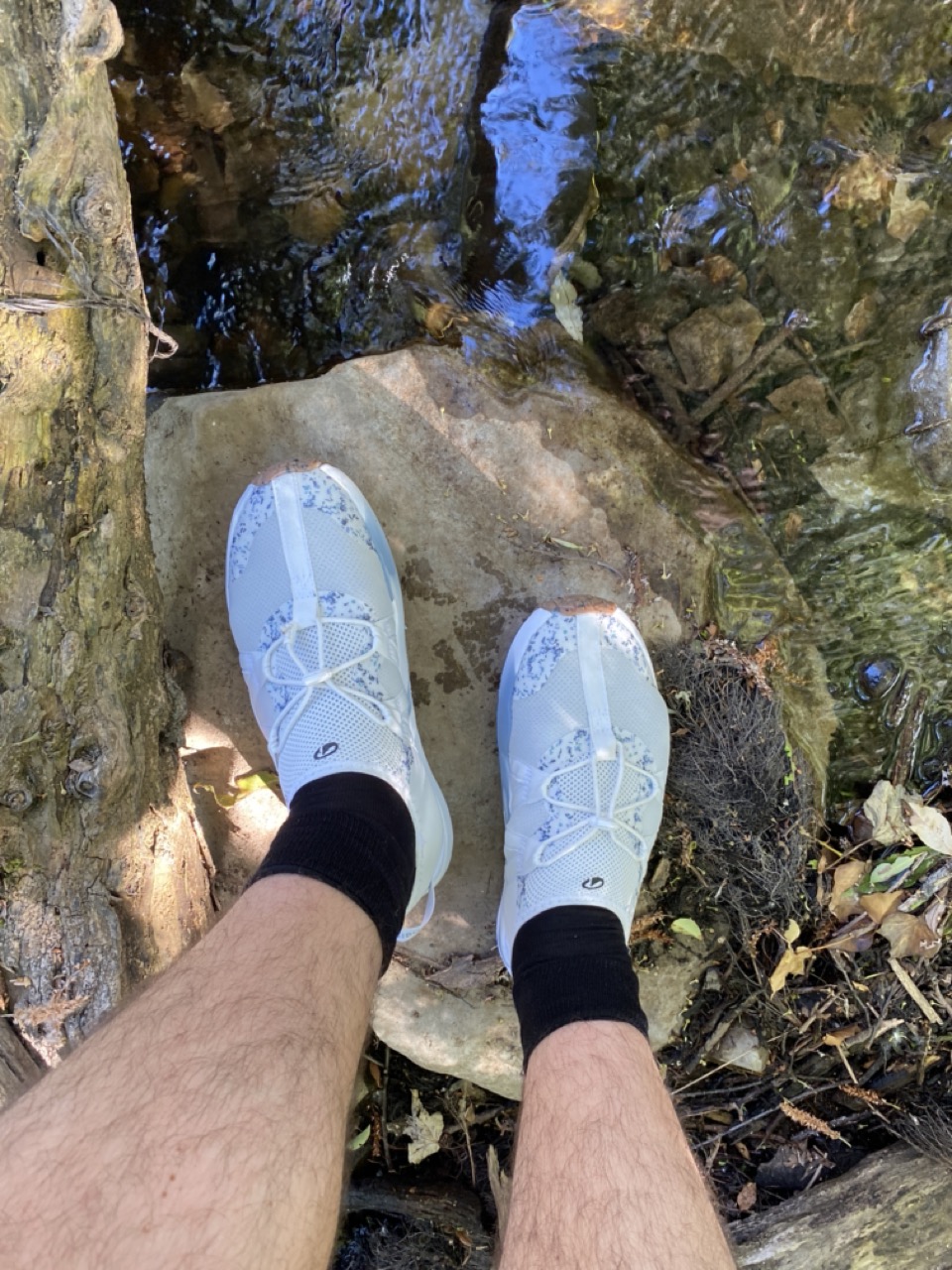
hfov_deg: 53.1
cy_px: 635
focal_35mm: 26
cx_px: 476
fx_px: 953
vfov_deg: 67.3
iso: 125
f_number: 1.8
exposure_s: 1/110
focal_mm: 4.25
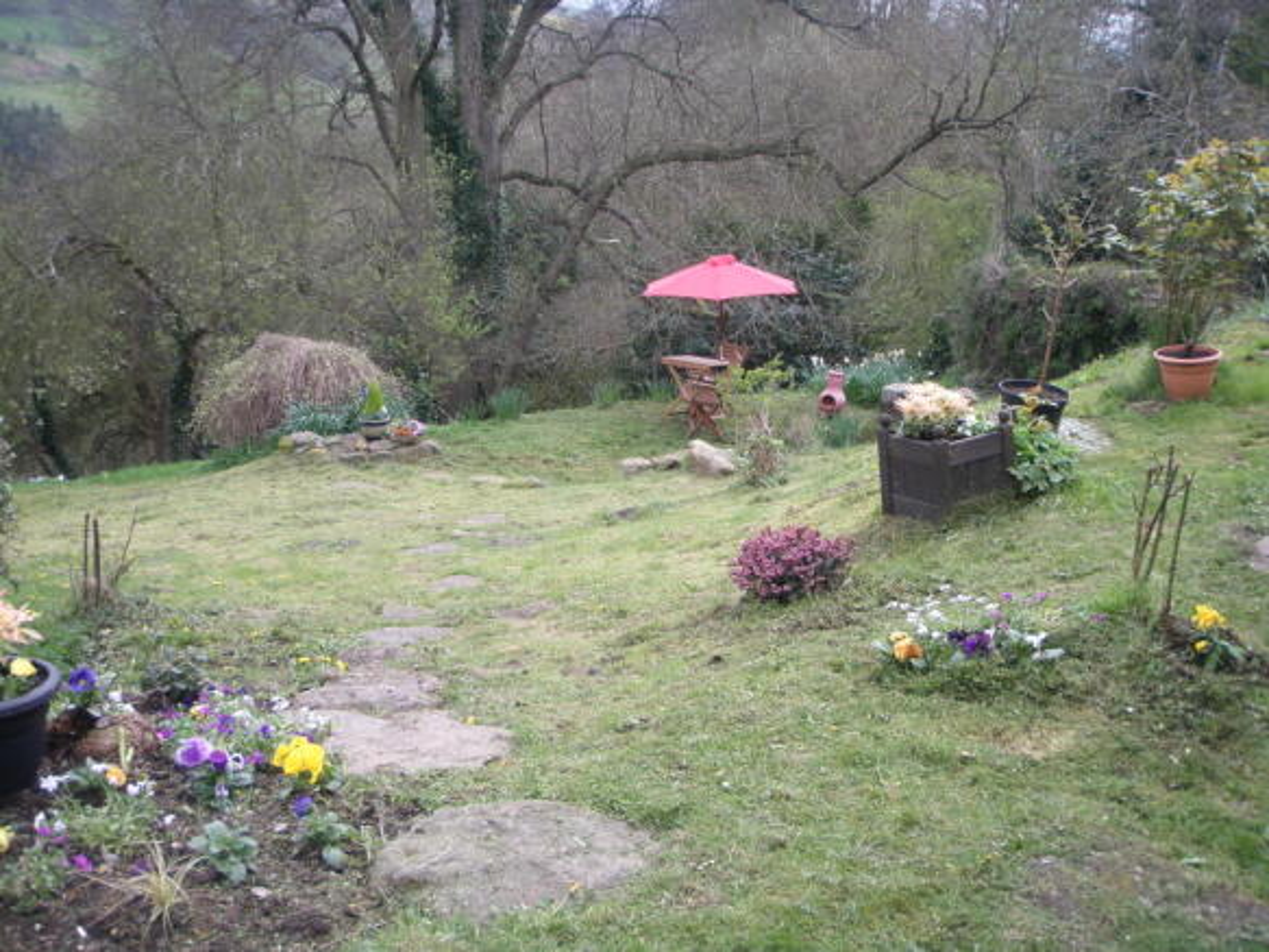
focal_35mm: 38
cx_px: 634
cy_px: 476
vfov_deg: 37.7
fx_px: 1393
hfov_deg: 49.0
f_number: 3.5
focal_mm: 6.7
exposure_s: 1/100
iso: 50
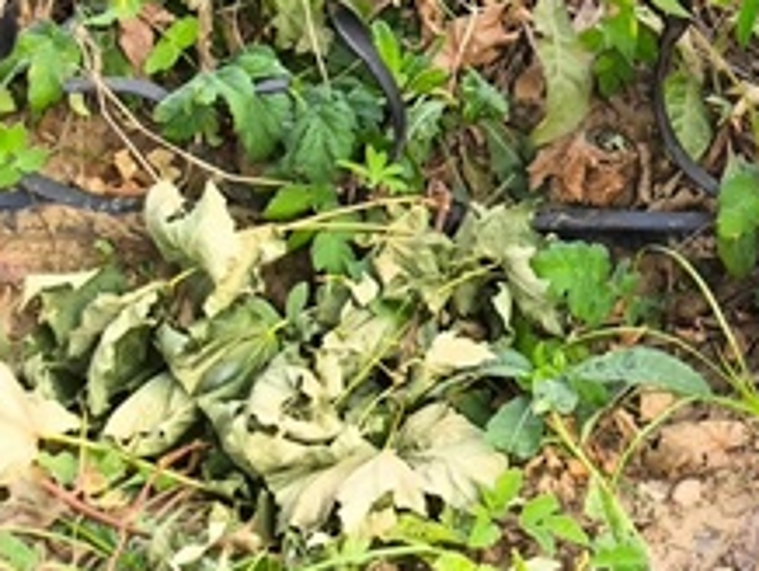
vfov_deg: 7.9
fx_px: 4017
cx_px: 1360
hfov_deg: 10.2
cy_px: -331
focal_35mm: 183
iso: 80
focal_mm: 4.71
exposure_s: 1/120
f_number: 1.7
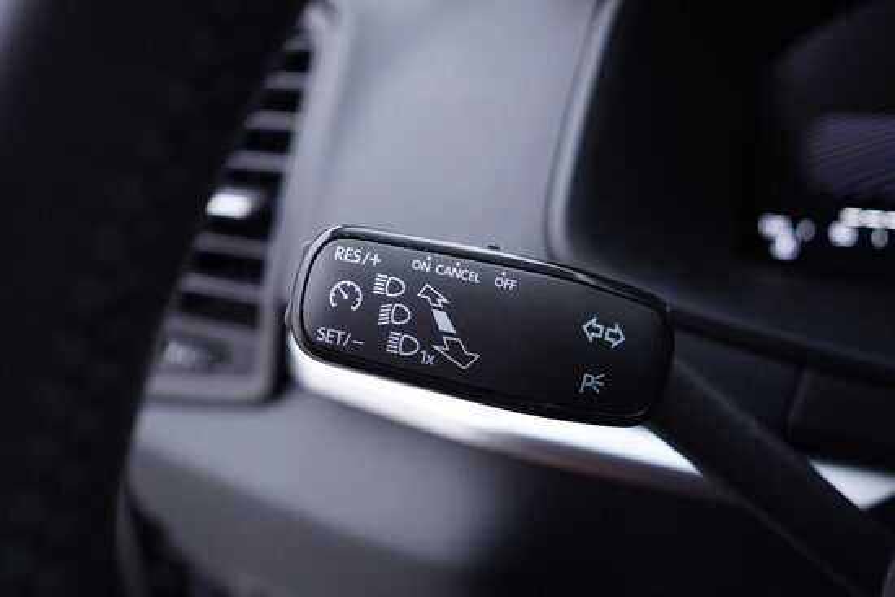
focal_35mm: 36
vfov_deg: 36.9
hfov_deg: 53.1
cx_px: 448
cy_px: 298
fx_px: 895
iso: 200
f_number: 2.8
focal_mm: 24
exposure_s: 1/40
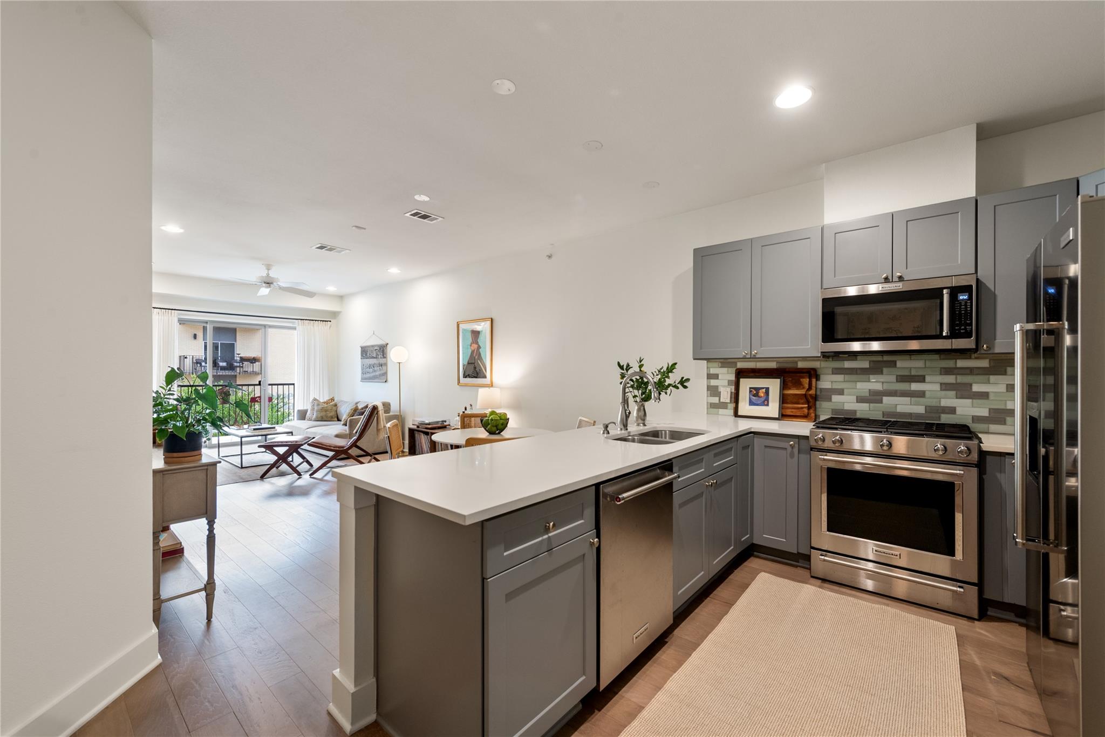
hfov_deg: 100.4
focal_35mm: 15
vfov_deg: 77.3
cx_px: 552
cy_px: 368
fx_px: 460
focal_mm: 15
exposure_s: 1/3
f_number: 8
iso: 400
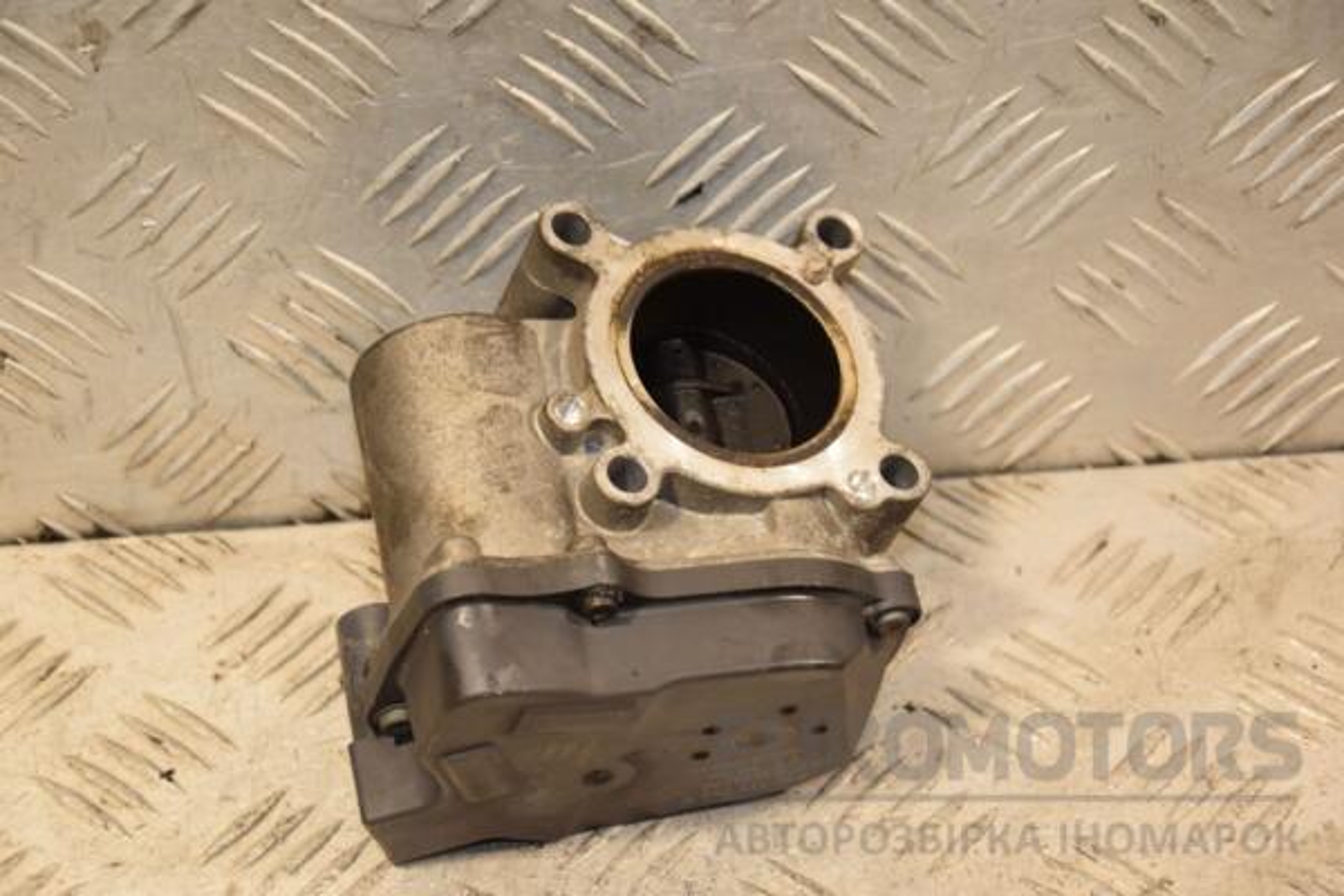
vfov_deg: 13.8
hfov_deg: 20.6
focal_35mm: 99
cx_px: 672
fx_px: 3696
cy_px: 448
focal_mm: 66
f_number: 5.3
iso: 800
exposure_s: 1/160
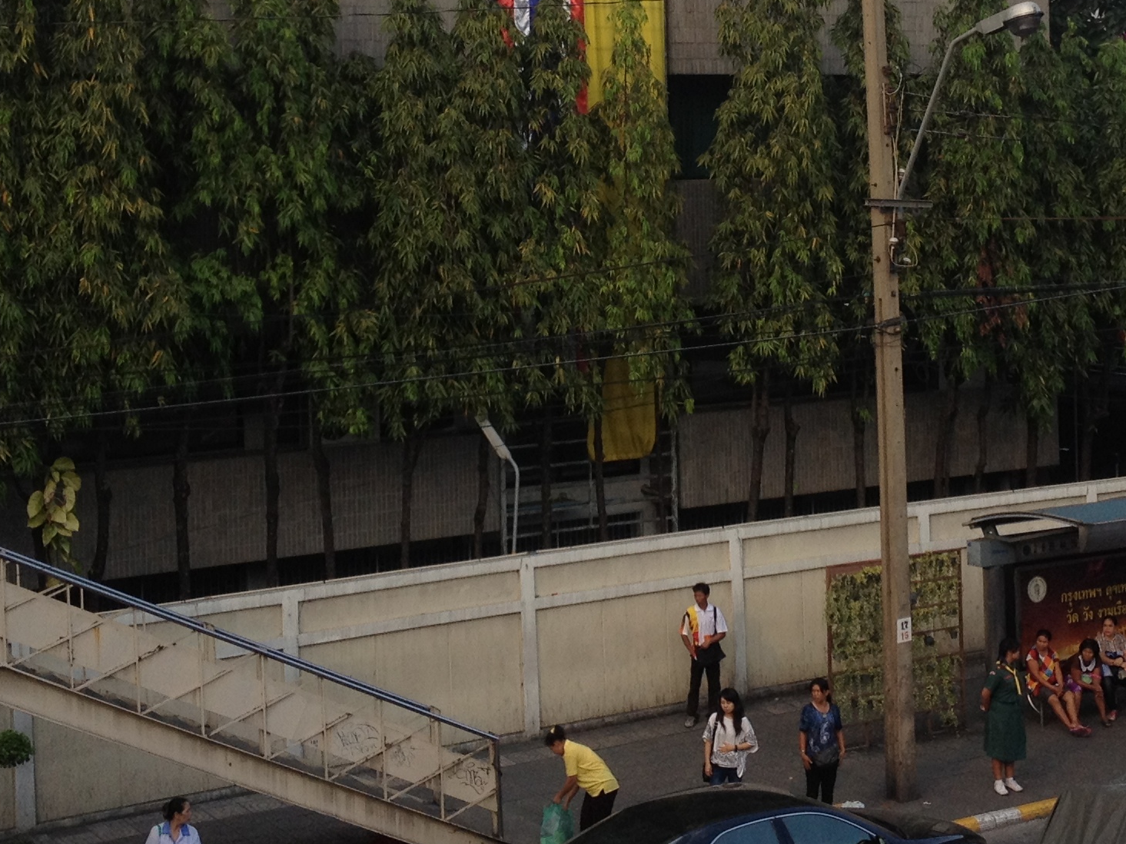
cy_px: 155
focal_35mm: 78
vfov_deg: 18.7
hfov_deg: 25.0
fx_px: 2537
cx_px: 702
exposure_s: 1/717
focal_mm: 4.28
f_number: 2.4
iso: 64
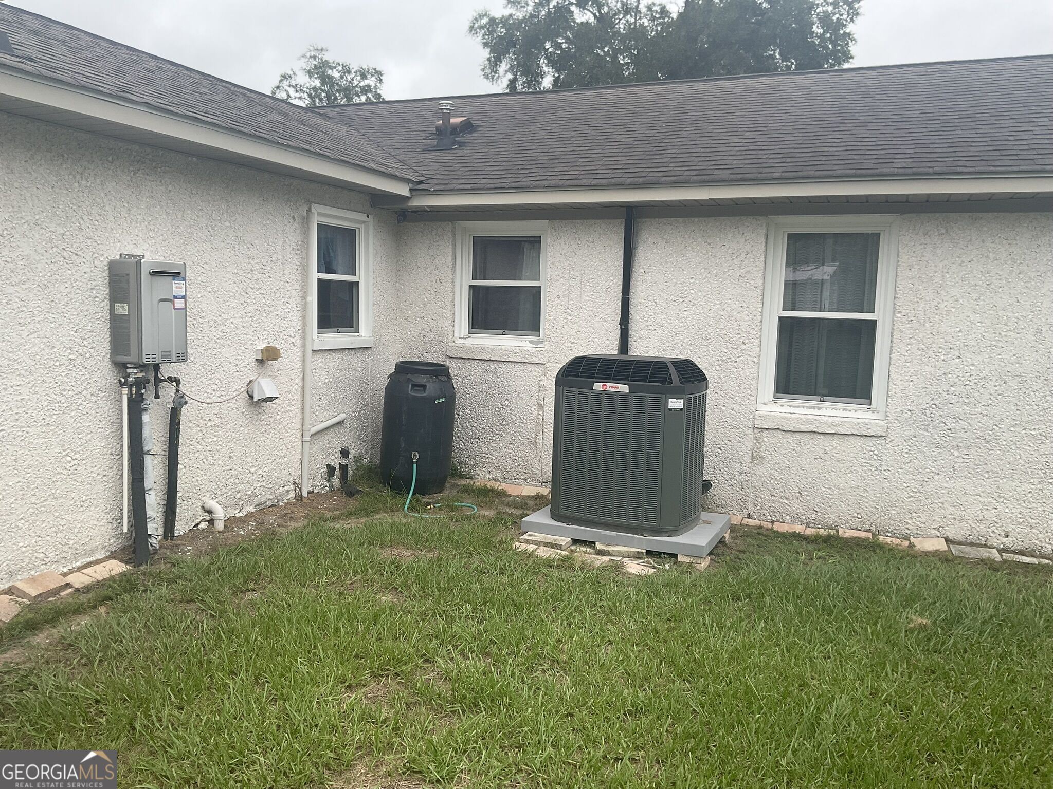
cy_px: 394
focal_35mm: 29
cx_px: 526
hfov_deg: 61.7
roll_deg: -2.0
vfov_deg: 48.2
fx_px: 882
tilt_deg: -5.8
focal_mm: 3
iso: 16
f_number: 1.8
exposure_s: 1/759
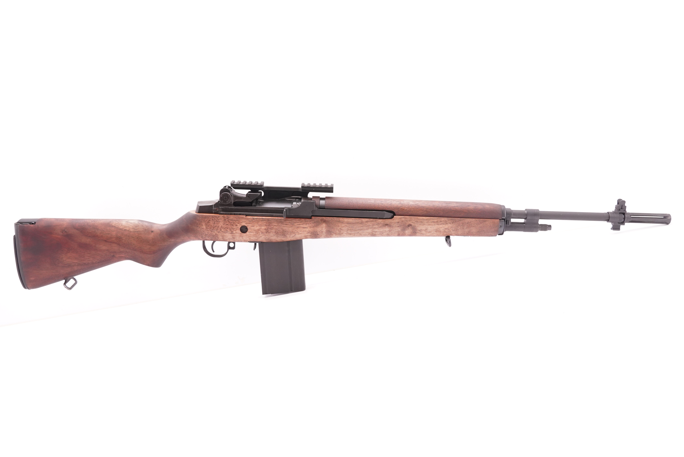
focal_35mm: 36
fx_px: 684
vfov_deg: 36.9
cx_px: 342
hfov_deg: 53.1
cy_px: 228
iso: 1250
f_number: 5.6
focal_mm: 24
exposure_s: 1/125
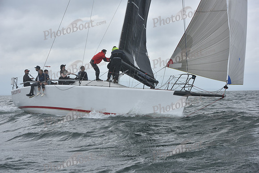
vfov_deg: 19.5
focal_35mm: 70
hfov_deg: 28.8
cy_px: 86
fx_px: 504
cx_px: 130
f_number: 7.1
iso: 200
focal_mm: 70
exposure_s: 1/800
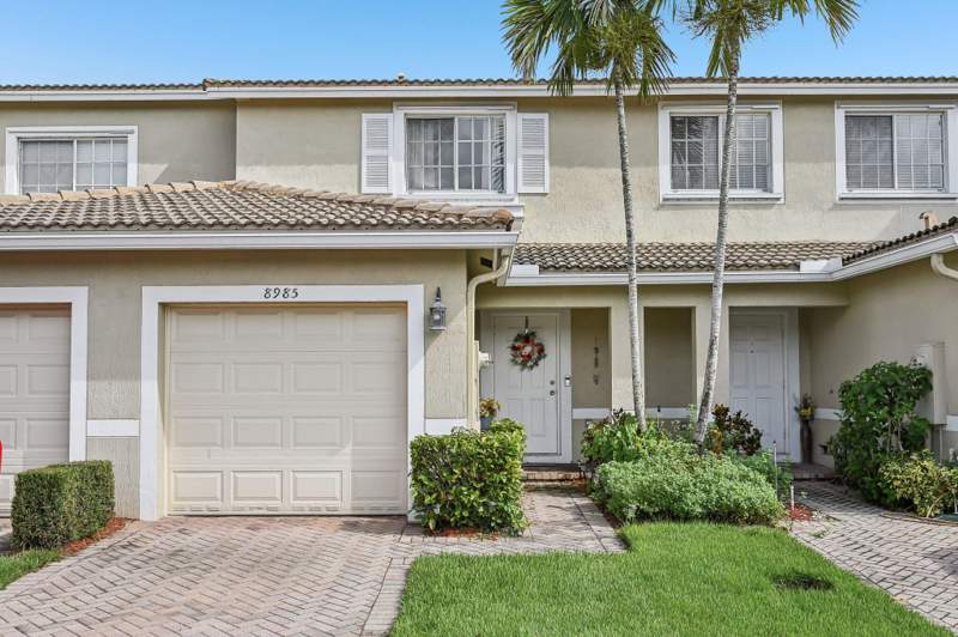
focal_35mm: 30
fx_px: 798
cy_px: 318
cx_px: 479
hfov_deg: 62.0
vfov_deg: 43.5
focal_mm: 30
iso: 1250
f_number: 8
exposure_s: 1/2500
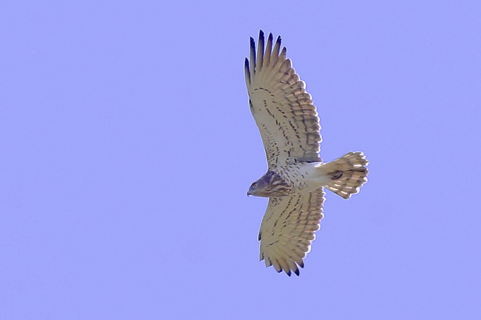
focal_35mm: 600
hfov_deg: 3.4
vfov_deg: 2.3
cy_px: 160
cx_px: 240
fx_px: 8012
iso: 800
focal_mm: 600
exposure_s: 1/1000
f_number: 8
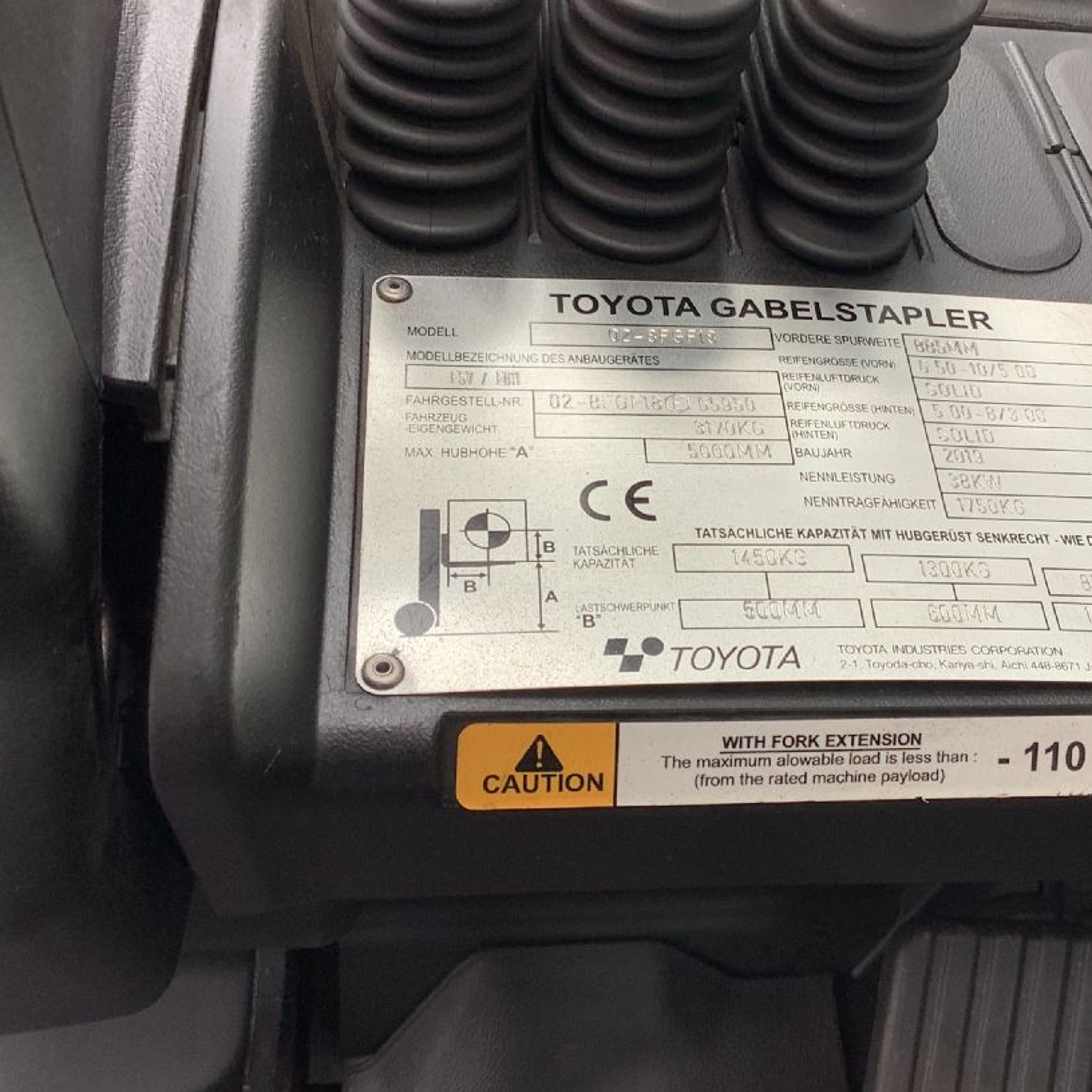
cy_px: 494
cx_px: 724
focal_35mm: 43
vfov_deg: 39.1
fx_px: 1535
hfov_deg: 38.7
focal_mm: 3.3
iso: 64
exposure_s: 1/120
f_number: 2.4
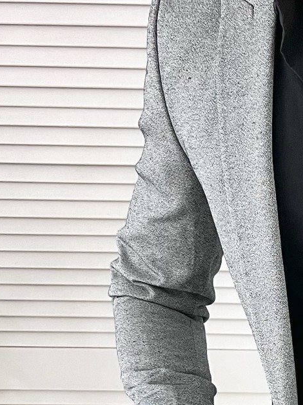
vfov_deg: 21.4
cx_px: 425
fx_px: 969
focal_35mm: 83
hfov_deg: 16.5
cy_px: 519
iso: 160
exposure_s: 1/50
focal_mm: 5.7
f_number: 1.5
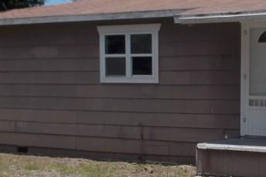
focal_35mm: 89
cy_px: 121
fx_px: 657
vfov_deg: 15.3
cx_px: 247
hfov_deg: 22.3
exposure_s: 1/1000
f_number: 3.3
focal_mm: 4.1
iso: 80
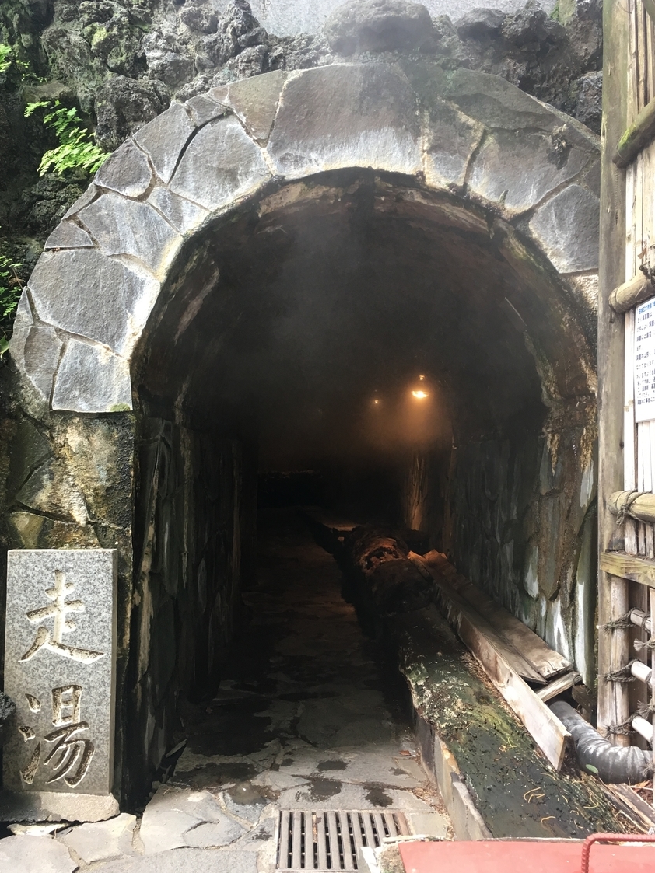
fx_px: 782
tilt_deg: -0.2
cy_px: 445
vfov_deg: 58.4
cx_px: 319
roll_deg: -2.2
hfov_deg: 45.4
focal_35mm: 31
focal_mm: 4.15
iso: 40
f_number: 2.2
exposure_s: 1/30
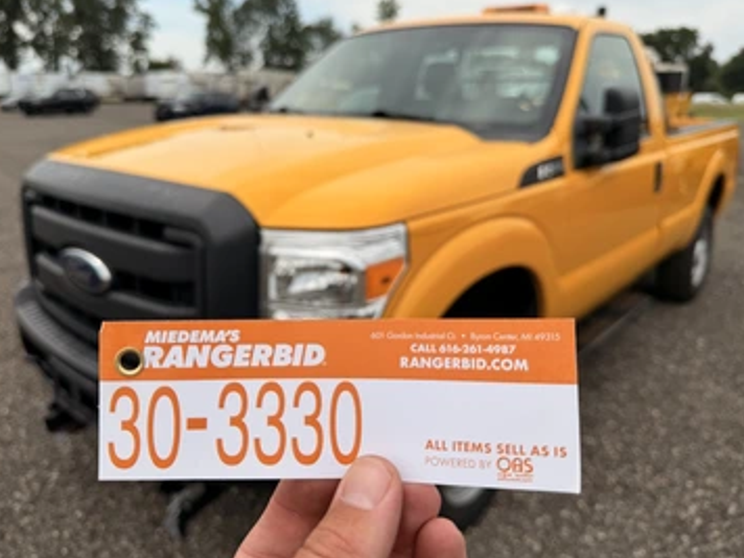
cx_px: 353
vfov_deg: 51.3
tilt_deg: -15.3
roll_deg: -0.9
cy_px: 255
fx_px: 580
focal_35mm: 27
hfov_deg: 65.3
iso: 80
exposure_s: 1/4673
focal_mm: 6.76
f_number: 1.78
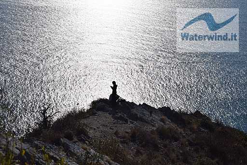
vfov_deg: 16.6
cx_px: 124
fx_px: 566
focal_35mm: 82
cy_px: 82
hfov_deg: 24.6
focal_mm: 55
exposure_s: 1/2500
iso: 200
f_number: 10
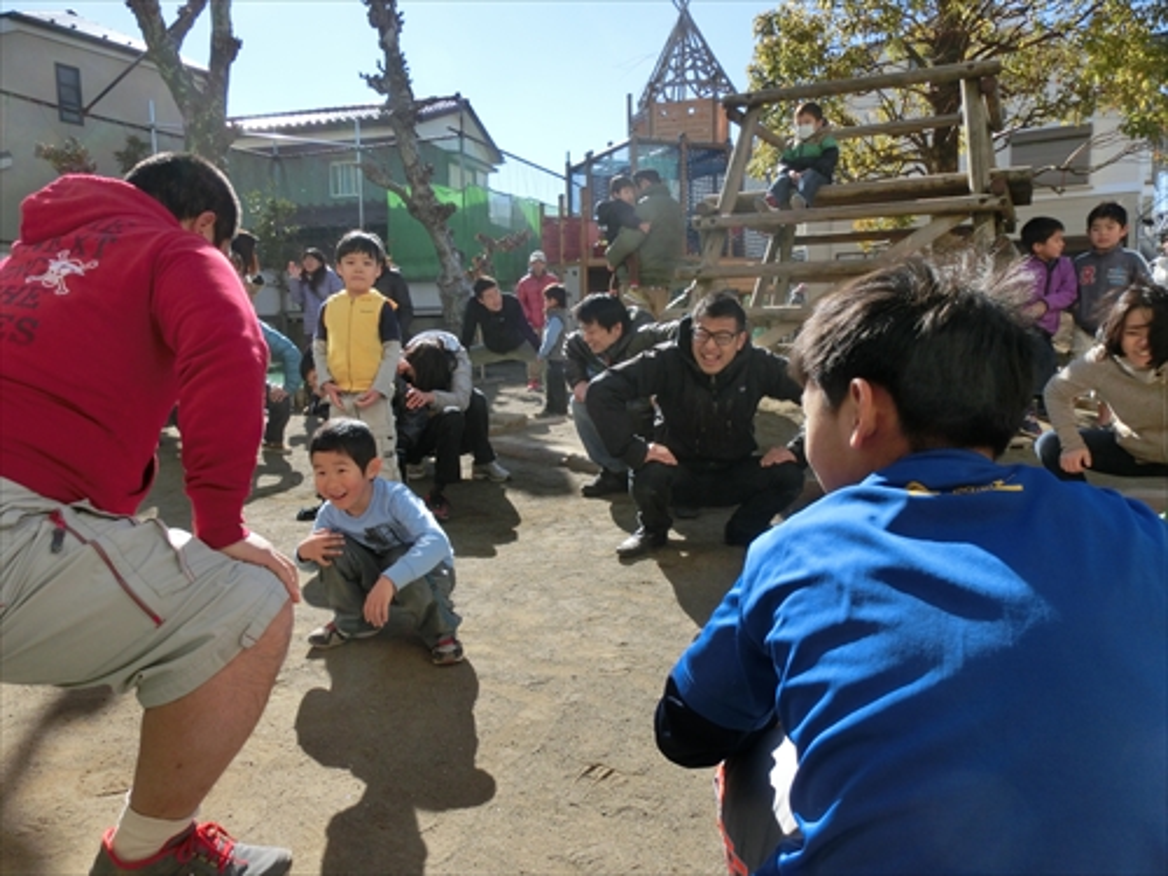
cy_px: 438
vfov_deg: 56.8
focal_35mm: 24
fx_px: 810
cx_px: 584
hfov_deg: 71.6
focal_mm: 4.24
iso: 80
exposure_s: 1/160
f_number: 7.9
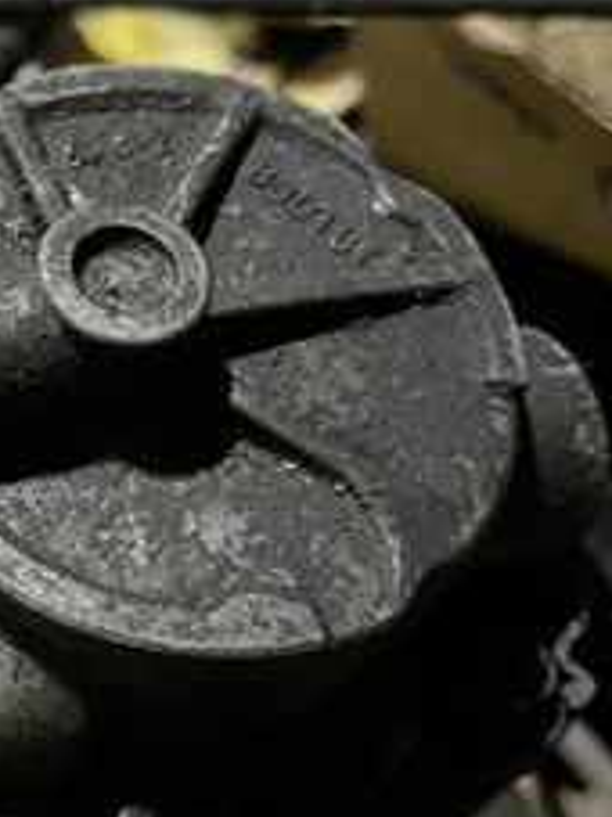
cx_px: 61
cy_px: 569
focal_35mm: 55
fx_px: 1298
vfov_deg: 34.5
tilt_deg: -67.3
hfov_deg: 25.7
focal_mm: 5.1
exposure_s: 1/20
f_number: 1.6
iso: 1000
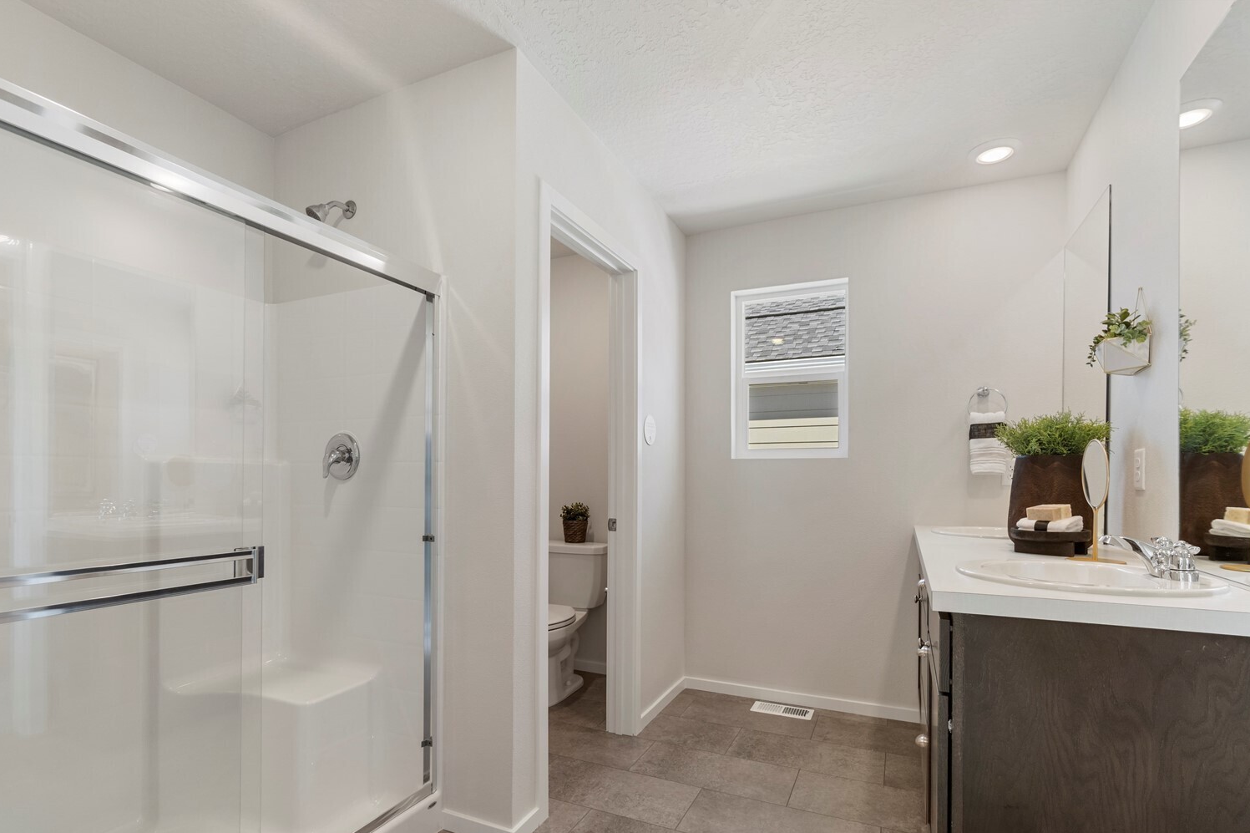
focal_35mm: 17
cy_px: 470
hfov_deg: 93.3
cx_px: 617
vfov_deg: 70.1
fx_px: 590
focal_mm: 10
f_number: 4
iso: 640
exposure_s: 1/30
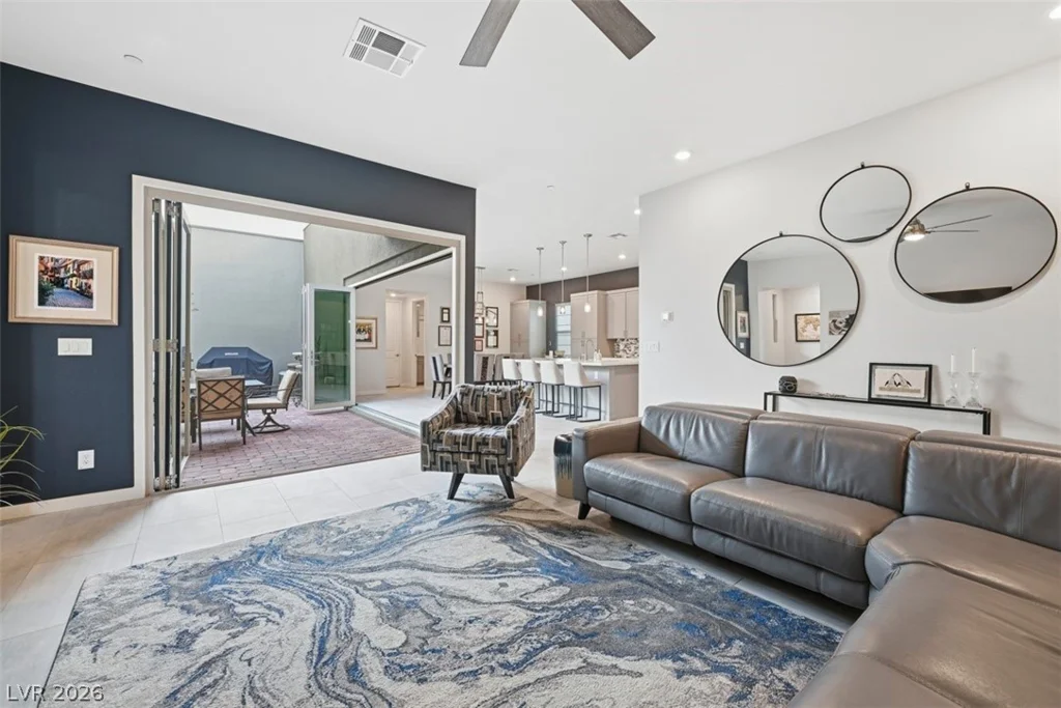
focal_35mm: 14
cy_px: 354
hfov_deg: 102.3
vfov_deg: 79.2
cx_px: 530
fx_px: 427
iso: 500
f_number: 9
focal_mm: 14.5
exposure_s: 1/100
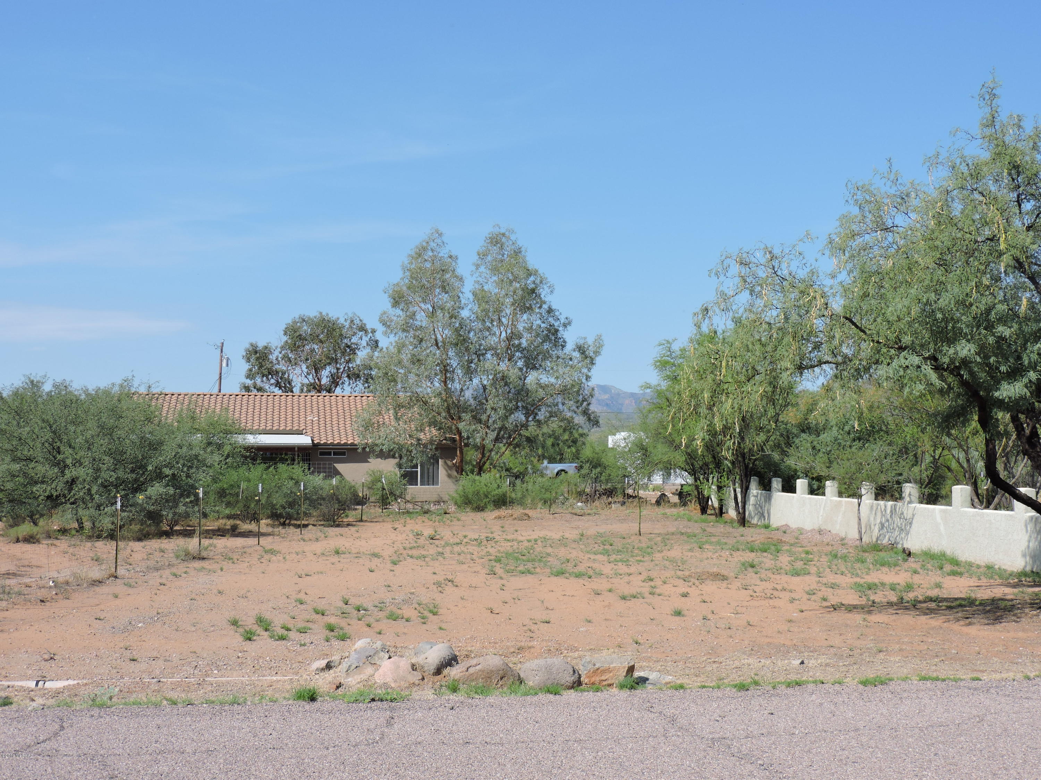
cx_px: 520
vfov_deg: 30.9
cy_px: 390
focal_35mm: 47
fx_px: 1413
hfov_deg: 40.4
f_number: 3.5
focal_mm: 8.4
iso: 100
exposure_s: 1/1000
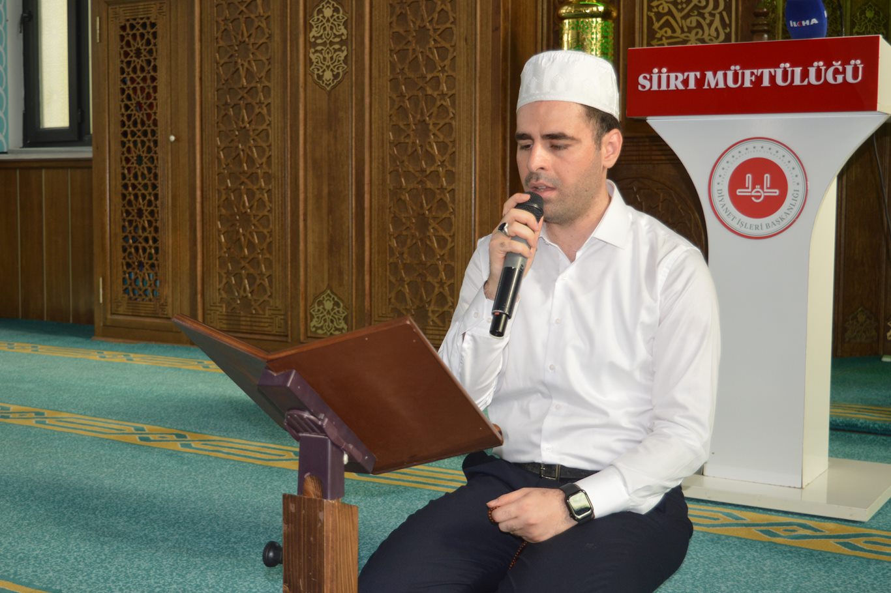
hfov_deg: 41.1
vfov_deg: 28.1
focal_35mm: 48
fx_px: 1188
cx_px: 446
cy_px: 296
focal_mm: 32
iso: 400
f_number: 4.5
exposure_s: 1/100
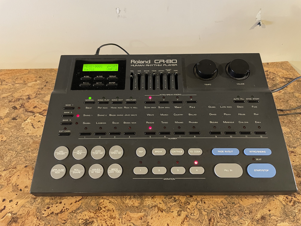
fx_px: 226
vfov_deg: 53.1
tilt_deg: -37.4
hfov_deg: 67.3
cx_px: 150
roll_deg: +1.2
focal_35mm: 26
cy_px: 113
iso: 500
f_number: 1.6
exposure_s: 1/33
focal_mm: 4.2
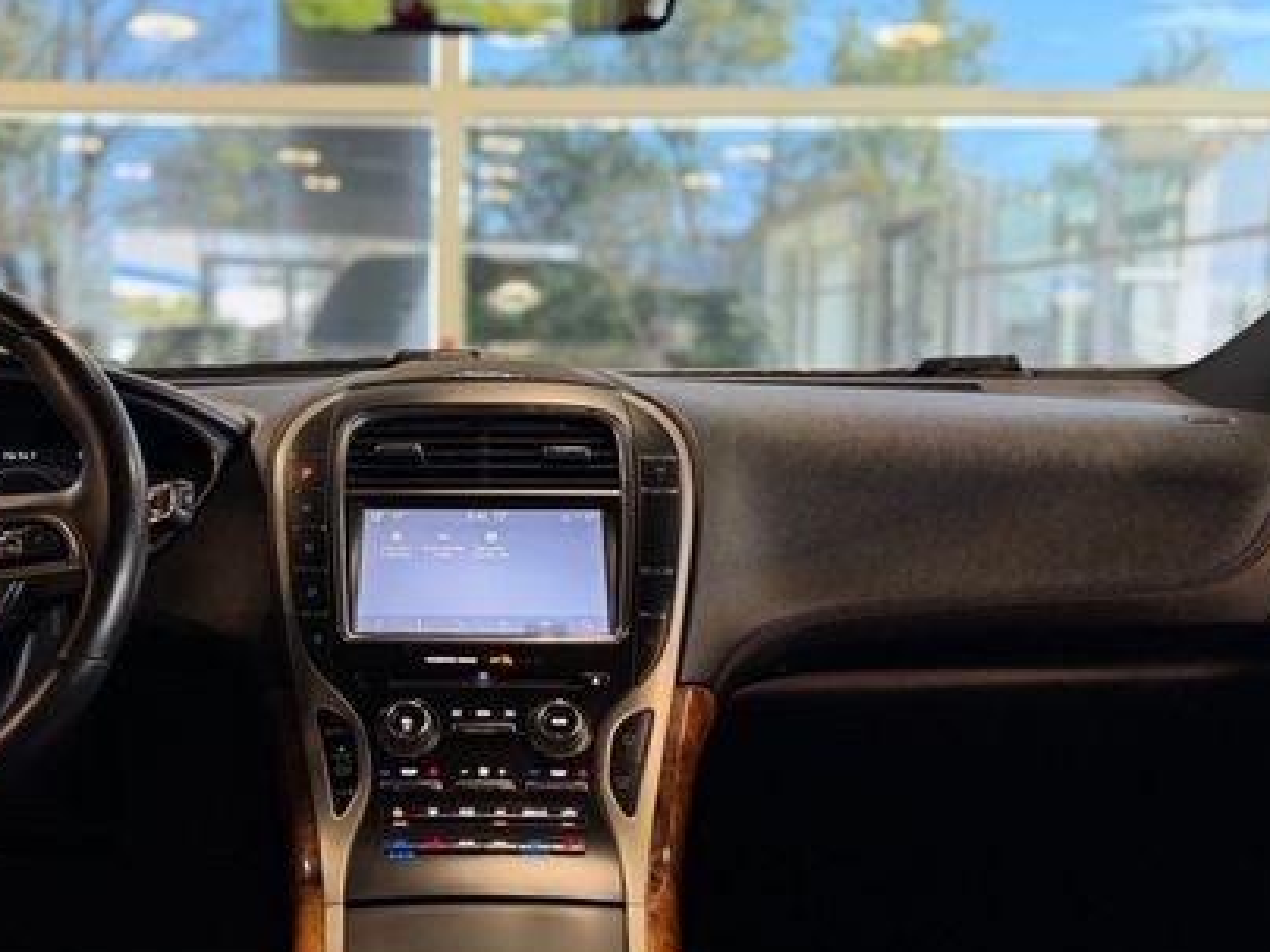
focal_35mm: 38
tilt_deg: -5.2
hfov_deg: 48.4
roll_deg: +0.2
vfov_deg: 37.7
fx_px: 1394
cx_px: 459
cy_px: 443
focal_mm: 6.76
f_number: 1.78
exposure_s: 1/120
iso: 200
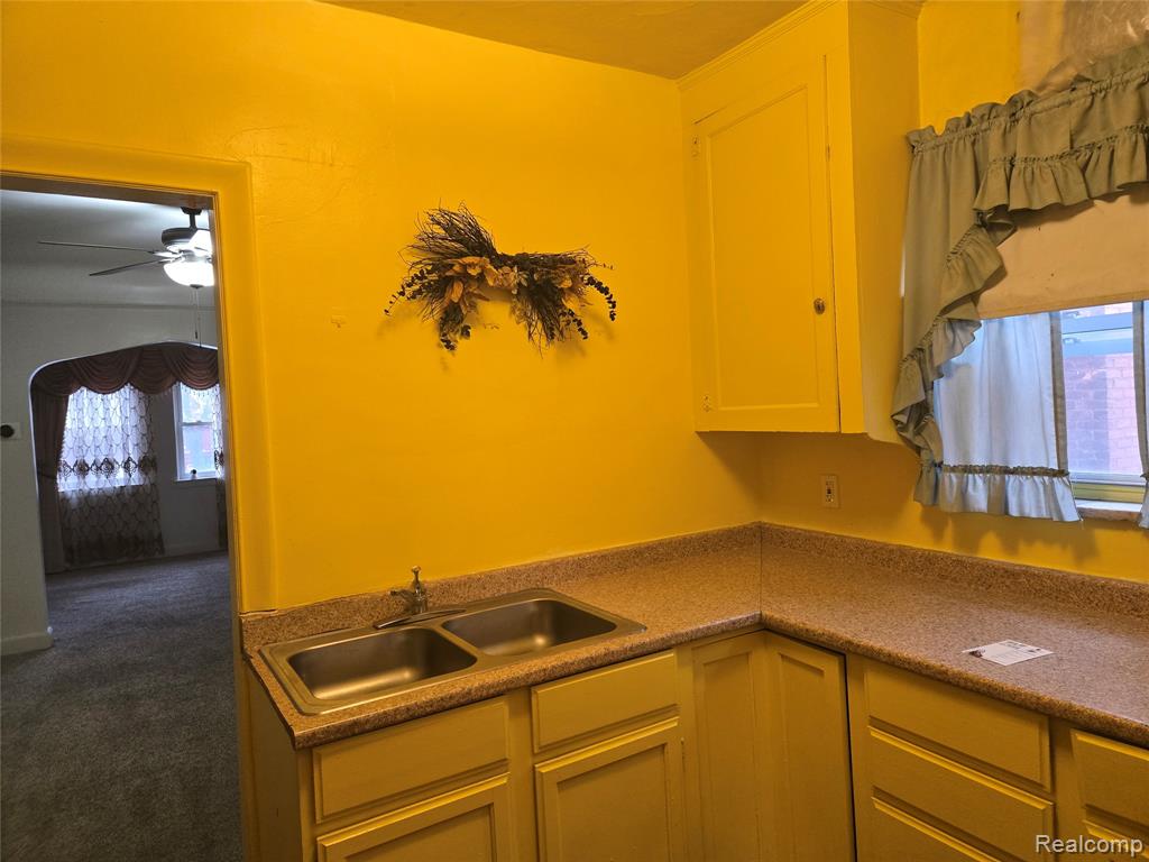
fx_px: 763
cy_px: 431
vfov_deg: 58.9
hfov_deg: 73.9
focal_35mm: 23
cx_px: 574
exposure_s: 1/120
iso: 500
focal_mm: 5.4
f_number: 1.8
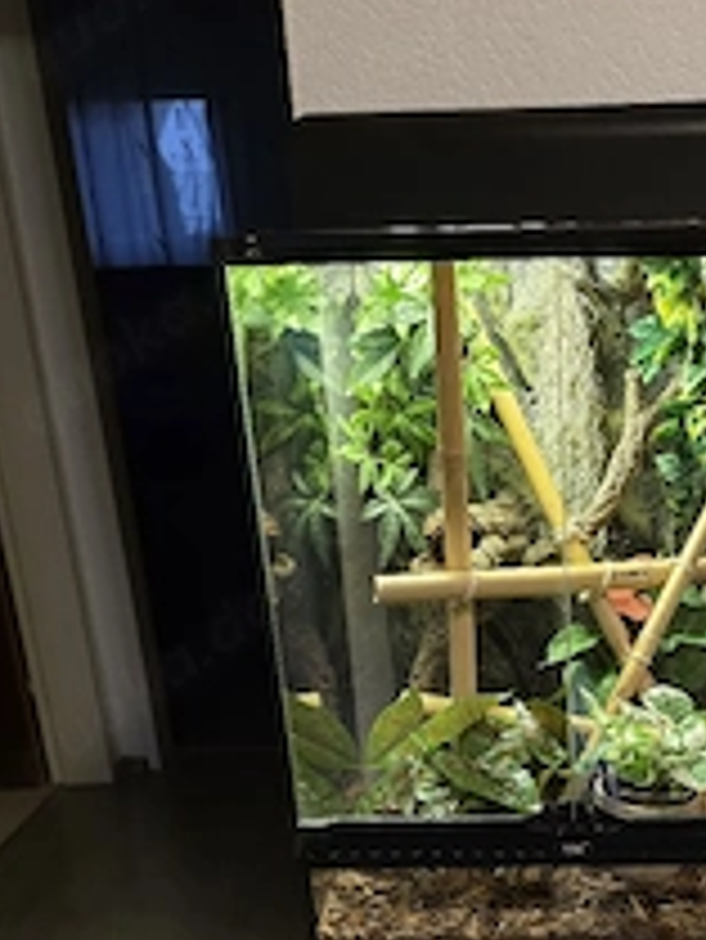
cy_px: 733
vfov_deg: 41.3
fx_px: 1195
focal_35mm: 44
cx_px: 589
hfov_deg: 31.8
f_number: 1.7
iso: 800
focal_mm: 6.25
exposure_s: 1/101
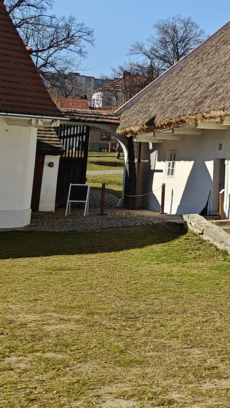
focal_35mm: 66
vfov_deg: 31.4
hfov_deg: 14.9
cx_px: 461
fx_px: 716
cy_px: 109
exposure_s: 1/4324
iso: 64
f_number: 1.8
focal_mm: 5.59
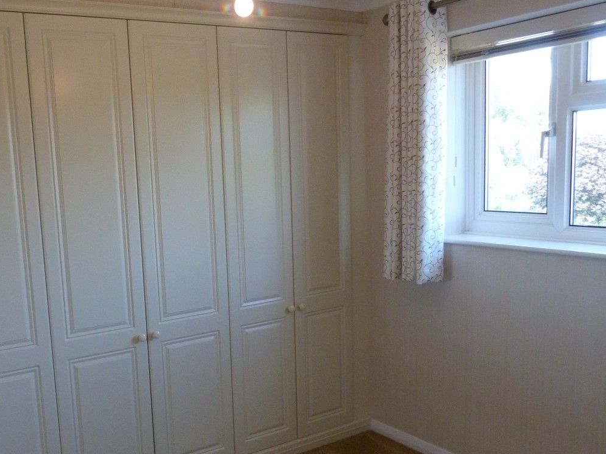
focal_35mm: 36
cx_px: 219
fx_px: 630
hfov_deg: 50.7
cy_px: 268
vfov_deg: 39.5
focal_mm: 4.5
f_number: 2.8
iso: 320
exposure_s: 1/60
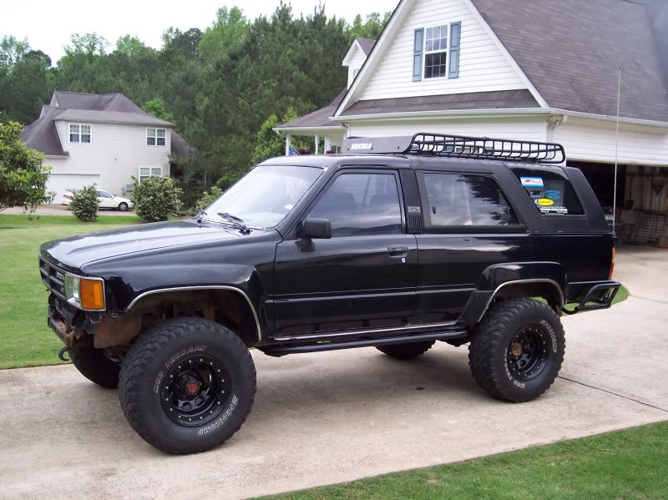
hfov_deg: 49.0
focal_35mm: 38
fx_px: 733
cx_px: 334
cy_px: 250
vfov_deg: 37.7
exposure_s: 1/350
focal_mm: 8
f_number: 2.8
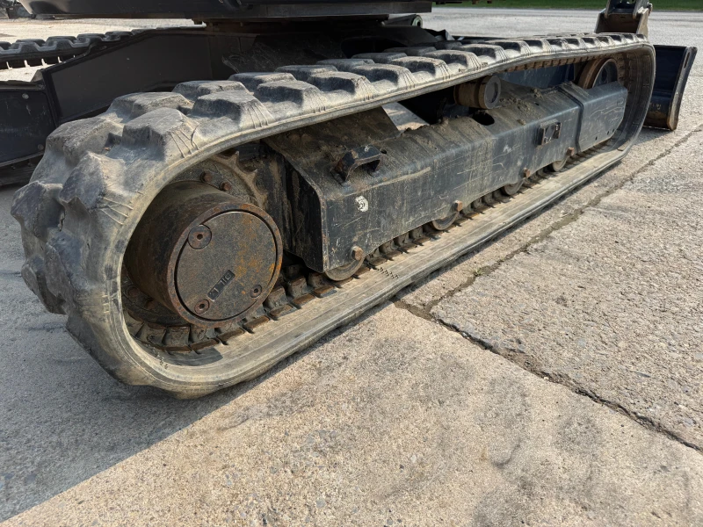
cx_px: 352
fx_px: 487
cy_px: 264
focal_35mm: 24
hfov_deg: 71.6
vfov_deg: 56.8
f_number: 1.78
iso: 80
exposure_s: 1/2710
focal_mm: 6.76
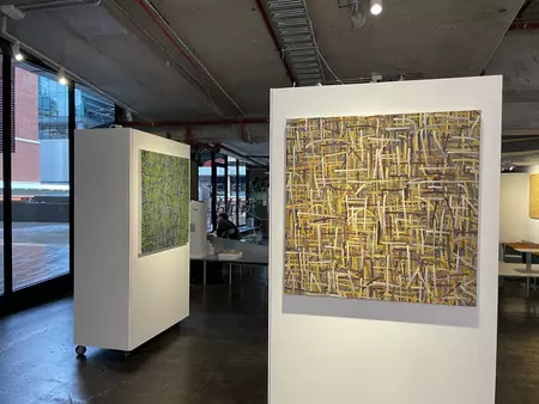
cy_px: 202
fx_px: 405
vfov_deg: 53.1
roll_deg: -0.2
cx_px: 270
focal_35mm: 26
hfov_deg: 67.3
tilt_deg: -0.7
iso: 64
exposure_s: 1/50
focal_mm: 4.2
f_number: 1.6
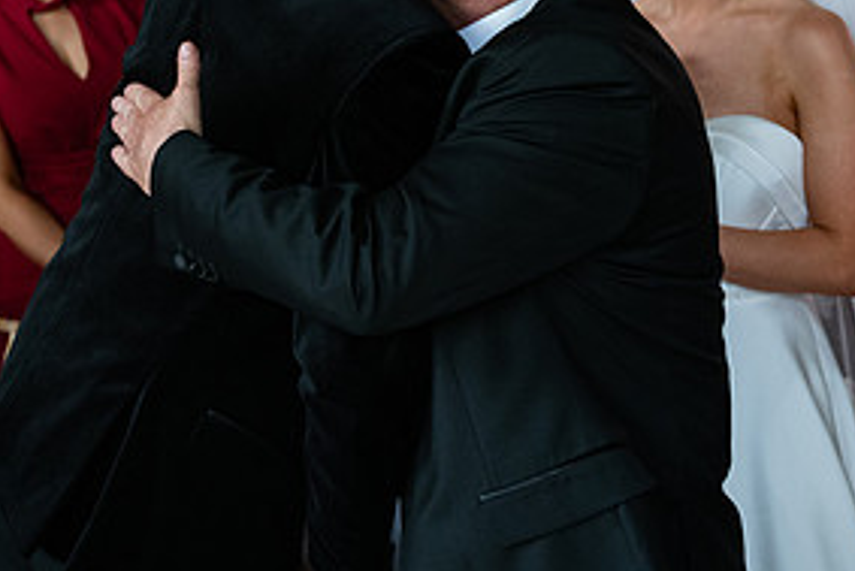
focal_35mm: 82
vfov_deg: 16.4
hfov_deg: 24.7
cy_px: 50
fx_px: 1948
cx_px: 390
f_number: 3.5
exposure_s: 1/160
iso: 800
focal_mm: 40
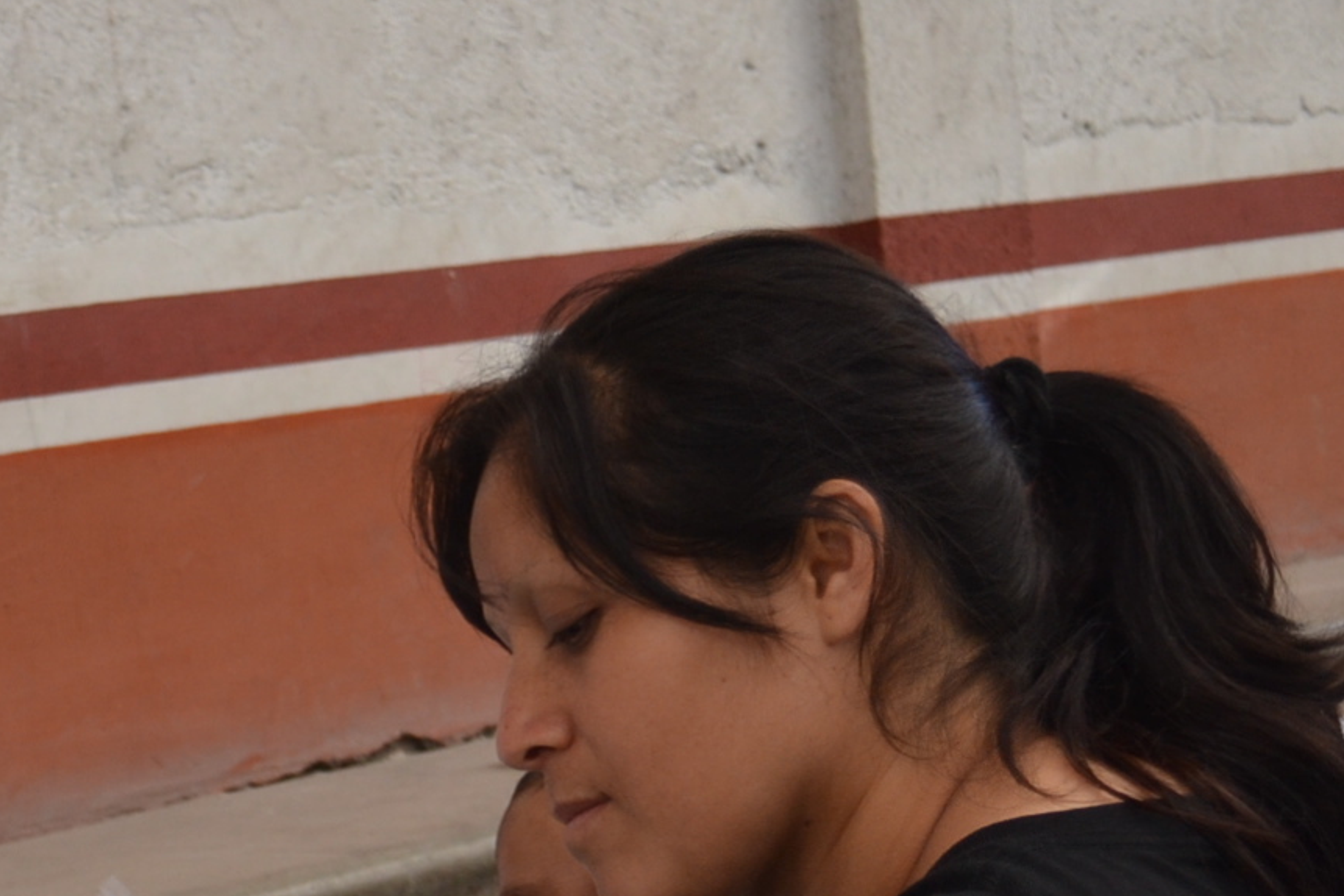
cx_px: -164
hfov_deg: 17.0
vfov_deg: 11.6
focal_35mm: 116
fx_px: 4343
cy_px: 1032
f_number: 4.5
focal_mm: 29
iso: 400
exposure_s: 1/60
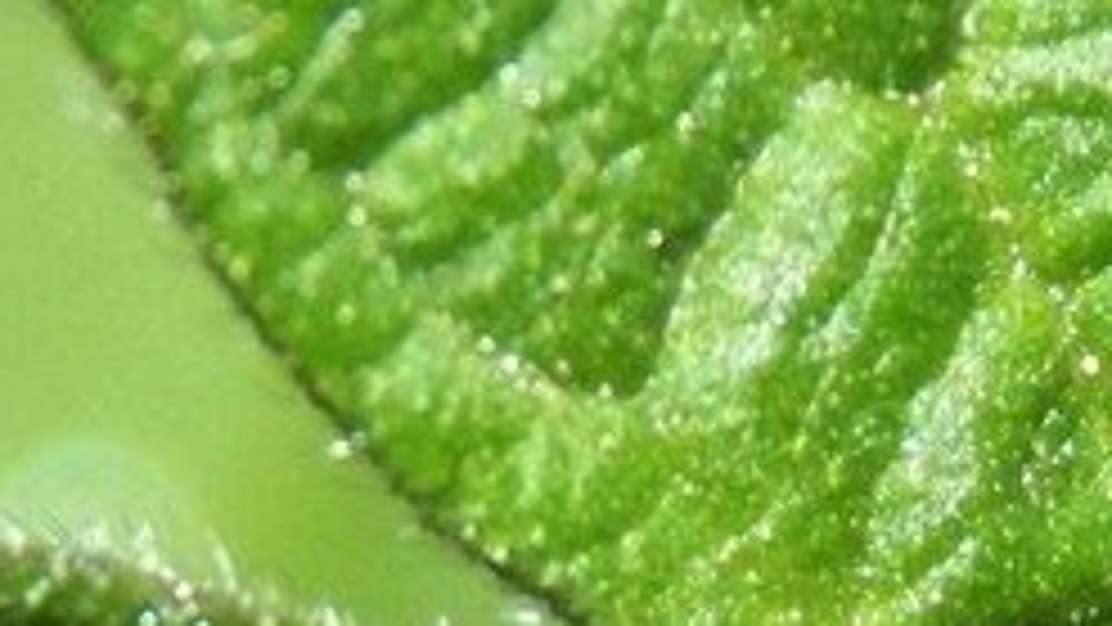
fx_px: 22972
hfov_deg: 2.8
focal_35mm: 779
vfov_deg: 1.6
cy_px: 1189
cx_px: 475
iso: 200
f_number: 10.9
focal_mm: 37.1
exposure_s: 1/30
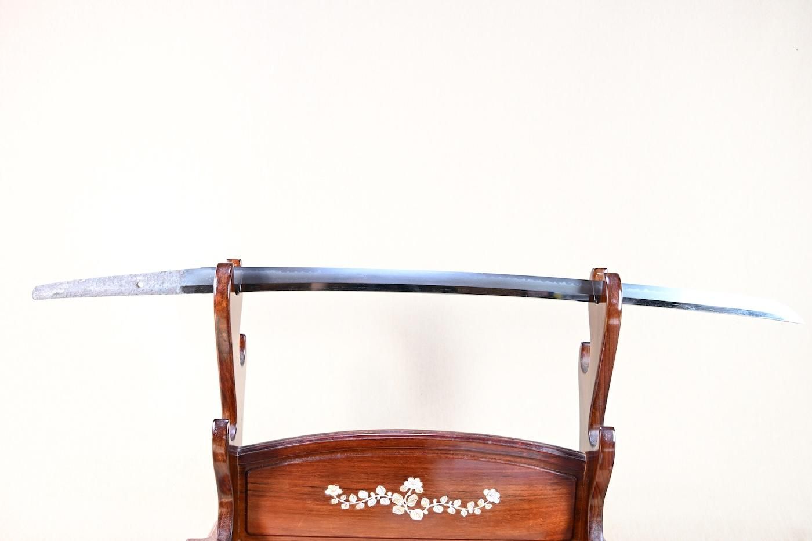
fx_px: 710
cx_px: 406
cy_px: 270
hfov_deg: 59.5
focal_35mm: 32
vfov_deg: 41.7
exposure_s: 1/1.6
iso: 100
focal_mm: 21
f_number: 3.5
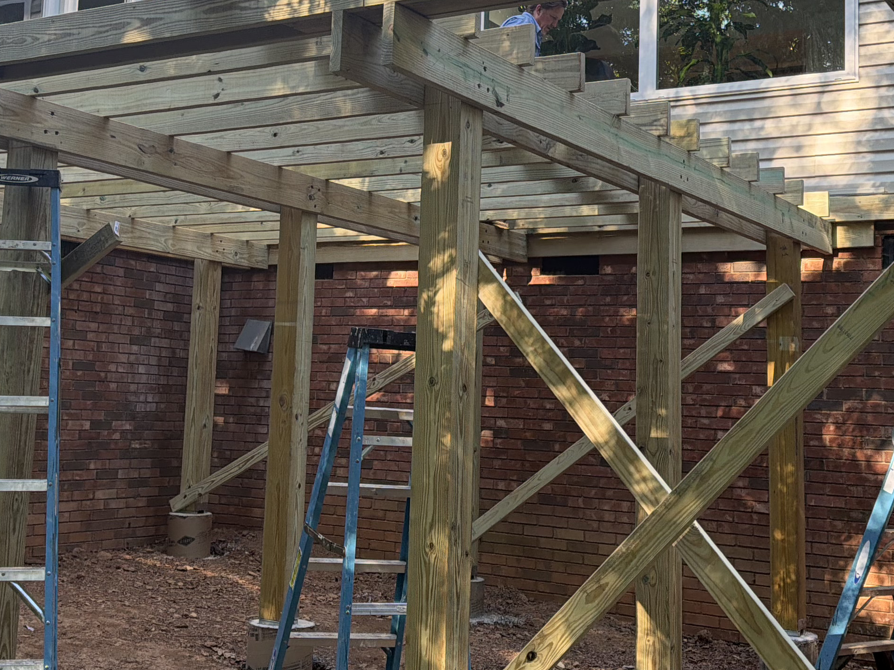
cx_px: 363
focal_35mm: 51
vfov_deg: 28.3
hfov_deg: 37.4
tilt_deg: +7.7
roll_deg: -1.6
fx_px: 1317
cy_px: 203
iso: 80
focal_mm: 6.76
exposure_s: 1/249
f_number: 1.78
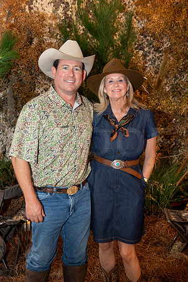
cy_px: 141
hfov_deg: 29.9
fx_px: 352
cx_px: 94
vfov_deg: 43.6
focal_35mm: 45
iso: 3200
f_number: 5.6
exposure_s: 1/100
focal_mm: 45
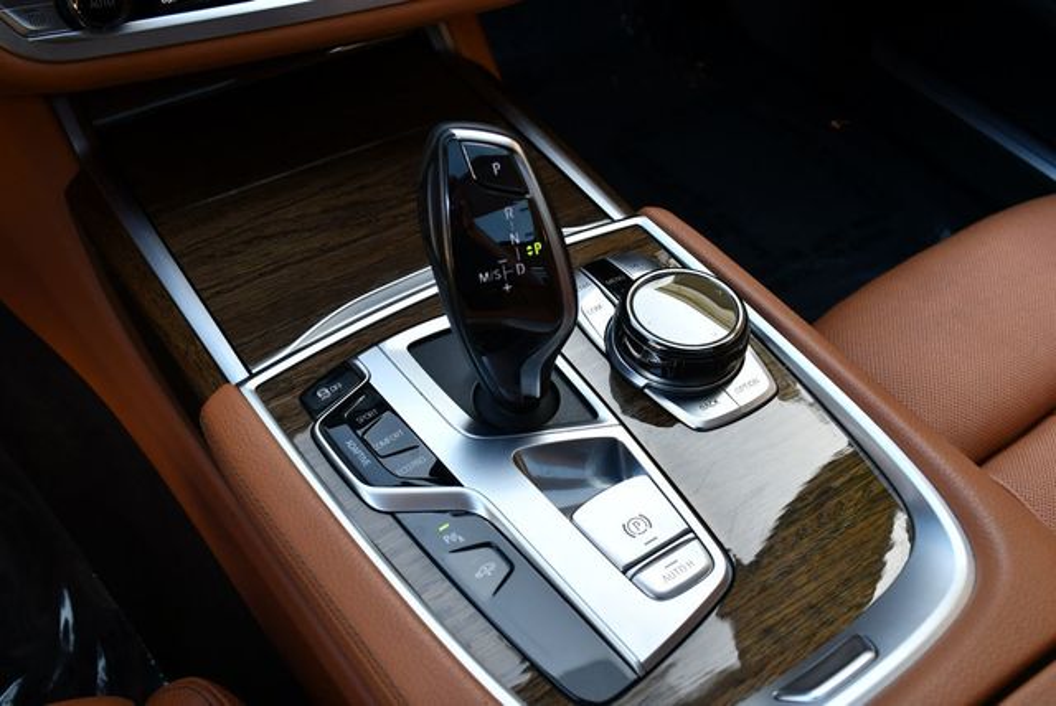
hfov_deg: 53.1
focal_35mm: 36
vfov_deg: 36.9
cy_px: 353
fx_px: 1057
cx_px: 528
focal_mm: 18
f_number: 4.5
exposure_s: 1/250
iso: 400
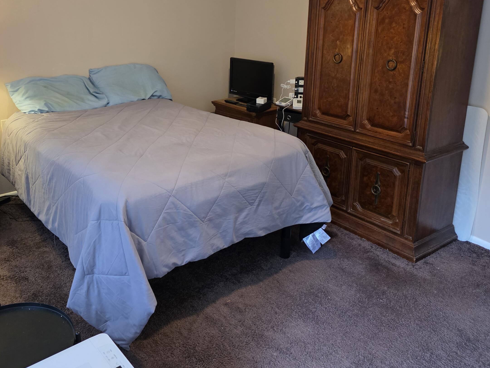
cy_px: 119
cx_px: 195
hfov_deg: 56.4
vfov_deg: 43.5
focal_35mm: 32
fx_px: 453
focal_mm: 6.3
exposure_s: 1/120
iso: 500
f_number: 1.7
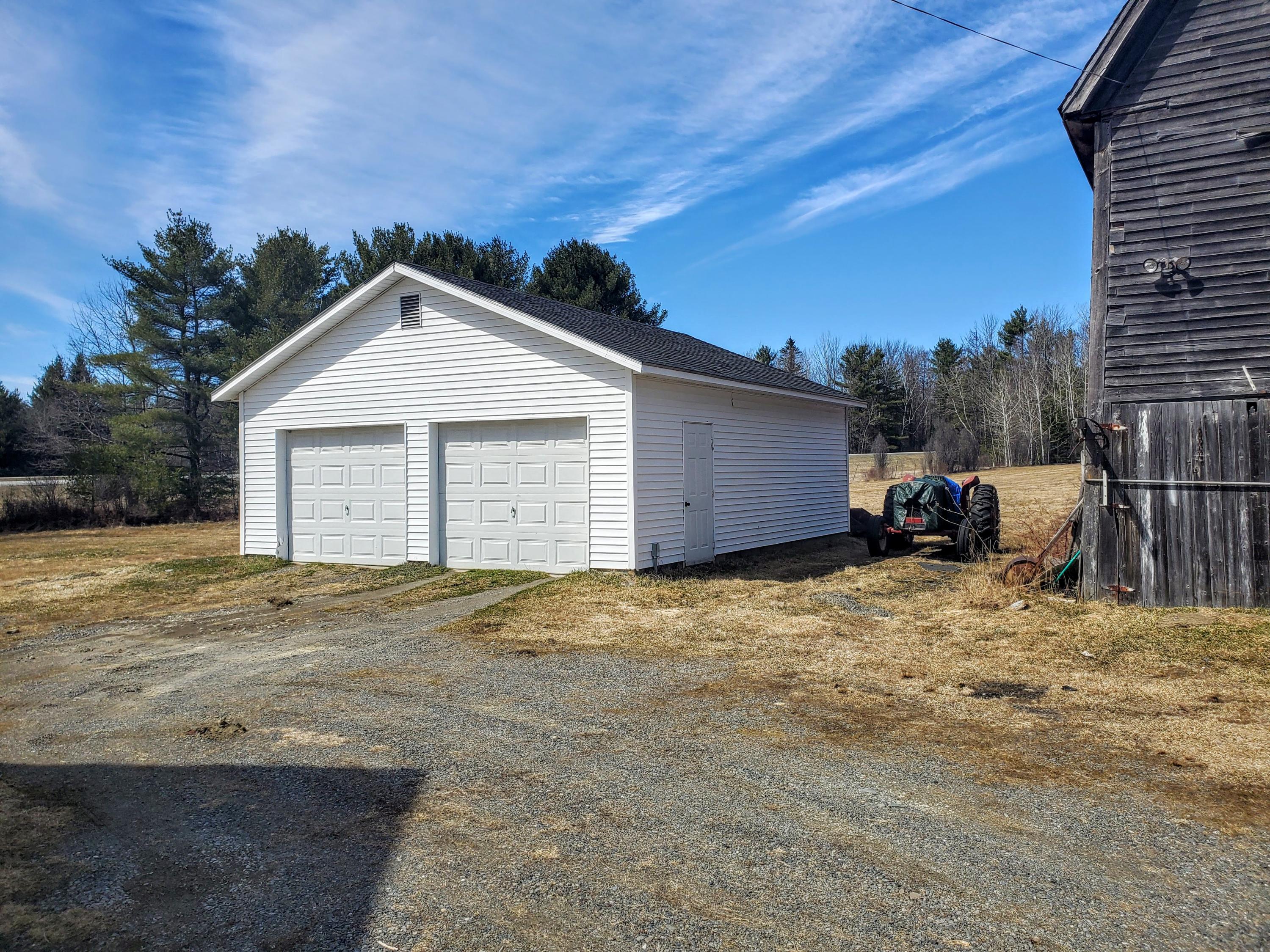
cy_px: 476
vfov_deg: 53.1
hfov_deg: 67.3
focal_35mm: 26
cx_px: 635
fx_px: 954
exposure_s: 1/2222
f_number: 2.4
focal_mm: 4.3
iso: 50
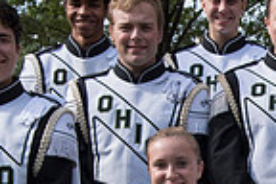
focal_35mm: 155
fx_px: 1188
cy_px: 252
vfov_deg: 8.7
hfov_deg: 12.7
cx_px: 390
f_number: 8
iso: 500
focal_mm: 32
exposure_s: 1/1600
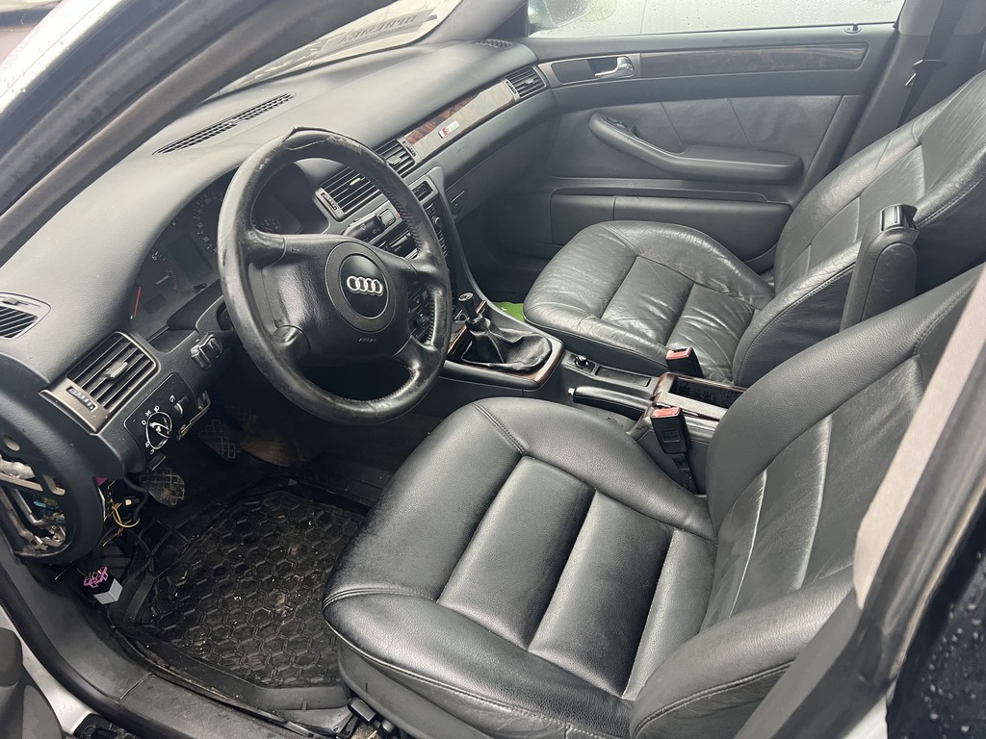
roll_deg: +4.3
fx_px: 741
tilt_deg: -35.0
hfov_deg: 67.3
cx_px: 493
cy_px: 370
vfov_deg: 53.1
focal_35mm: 26
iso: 125
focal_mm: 5.7
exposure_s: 1/71
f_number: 1.5
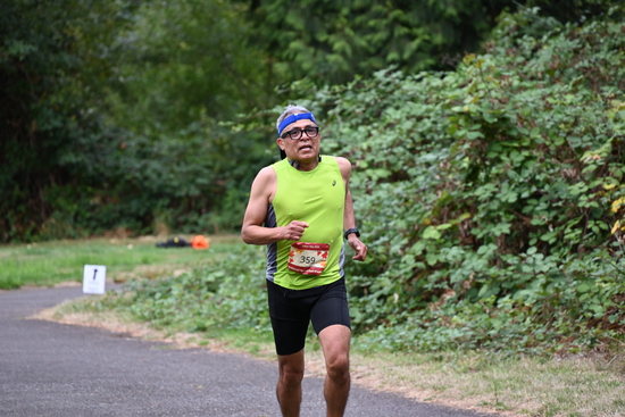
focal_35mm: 200
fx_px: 3473
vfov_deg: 6.9
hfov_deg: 10.3
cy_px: 208
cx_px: 312
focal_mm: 200
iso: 640
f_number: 6.3
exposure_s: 1/250
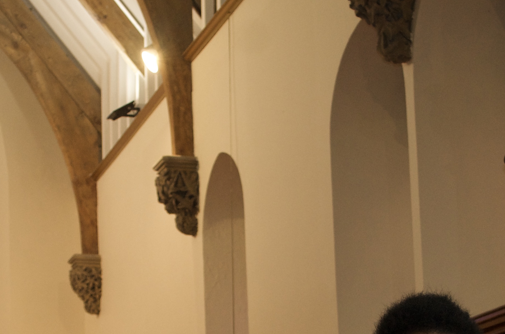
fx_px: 1358
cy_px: 449
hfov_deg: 21.1
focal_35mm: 97
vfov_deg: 13.5
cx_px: 295
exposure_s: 1/60
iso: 800
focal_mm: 24
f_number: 4
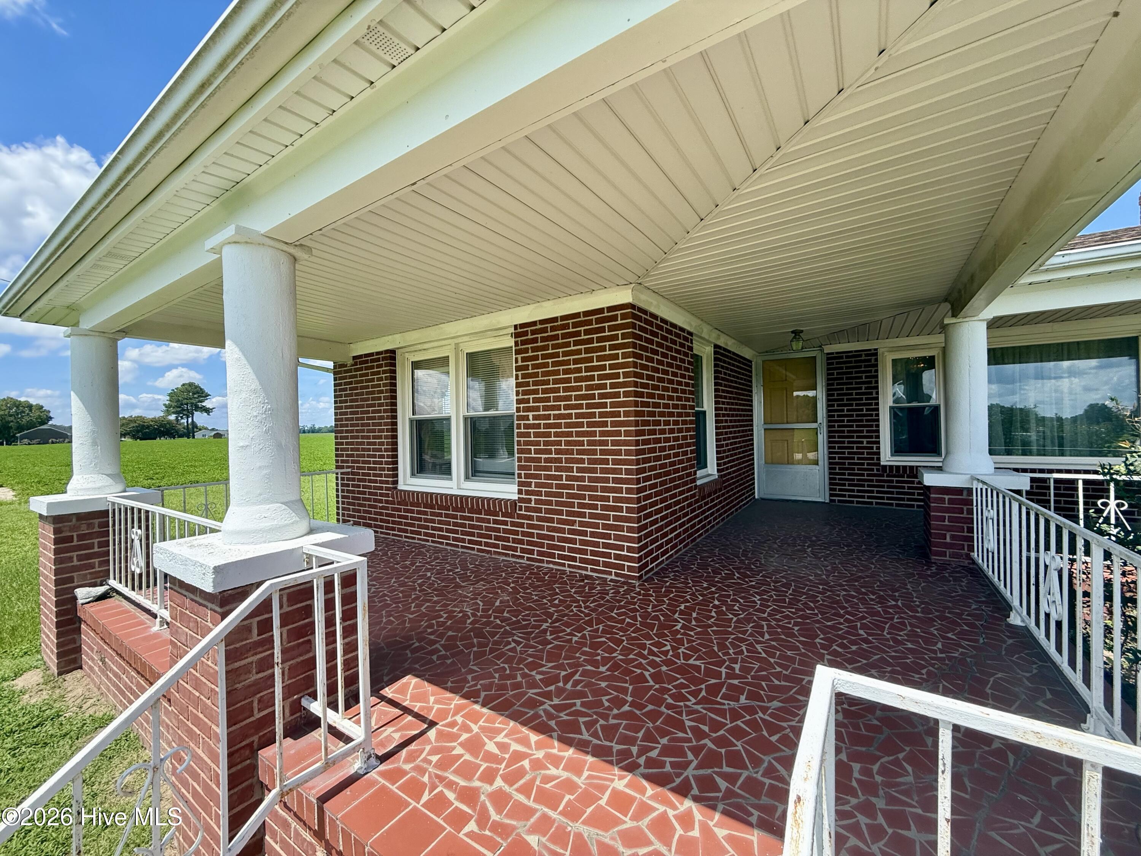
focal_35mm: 14
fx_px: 461
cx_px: 570
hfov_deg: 102.1
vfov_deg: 85.7
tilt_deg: -0.5
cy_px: 428
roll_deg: +1.3
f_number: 2.2
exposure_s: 1/694
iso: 64
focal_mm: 2.22
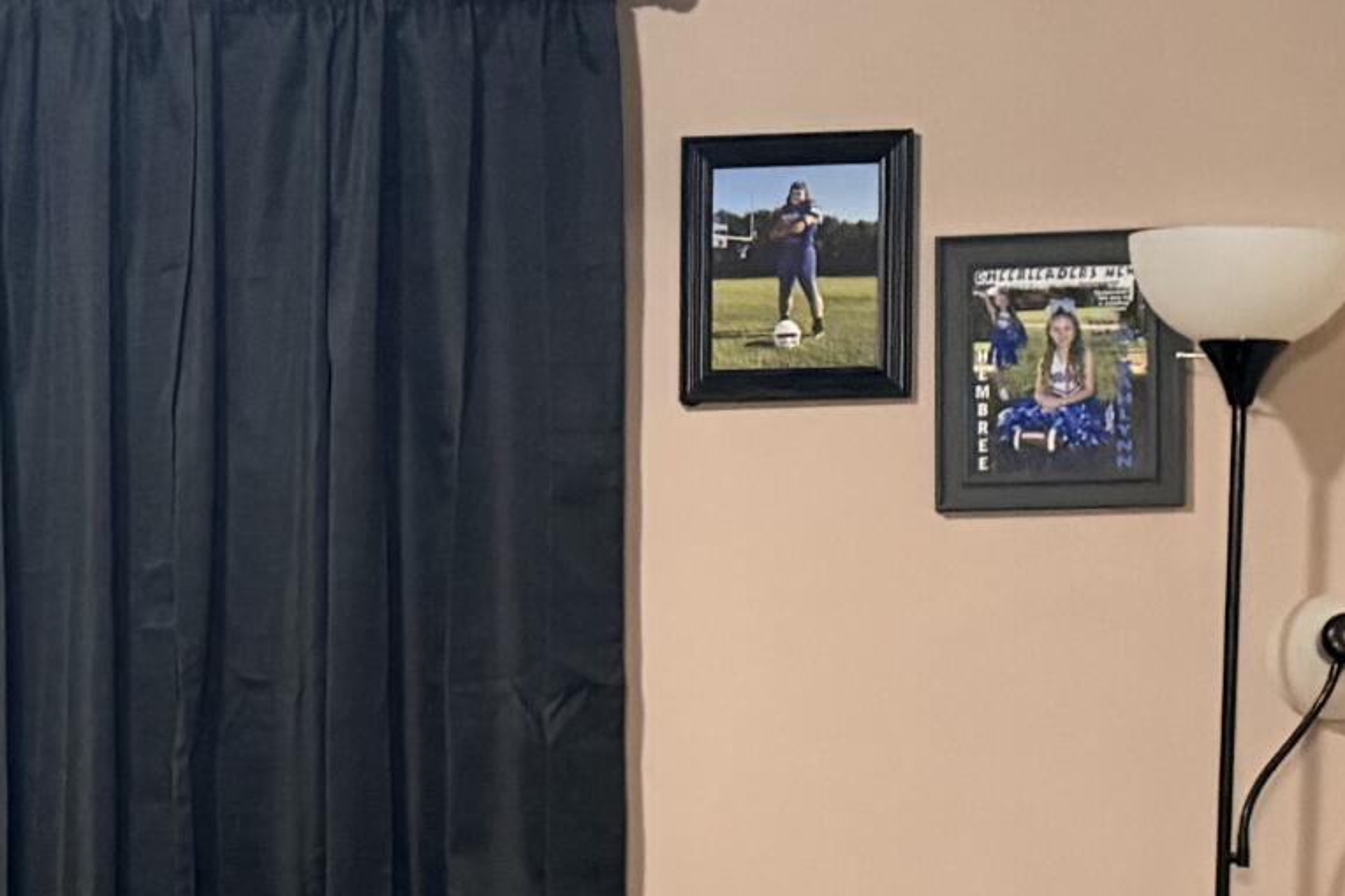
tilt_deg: -0.5
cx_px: -204
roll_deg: +0.2
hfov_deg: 19.7
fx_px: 3660
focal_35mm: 98
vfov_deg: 13.9
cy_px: 738
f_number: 1.78
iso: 1000
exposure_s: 1/40
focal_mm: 6.76
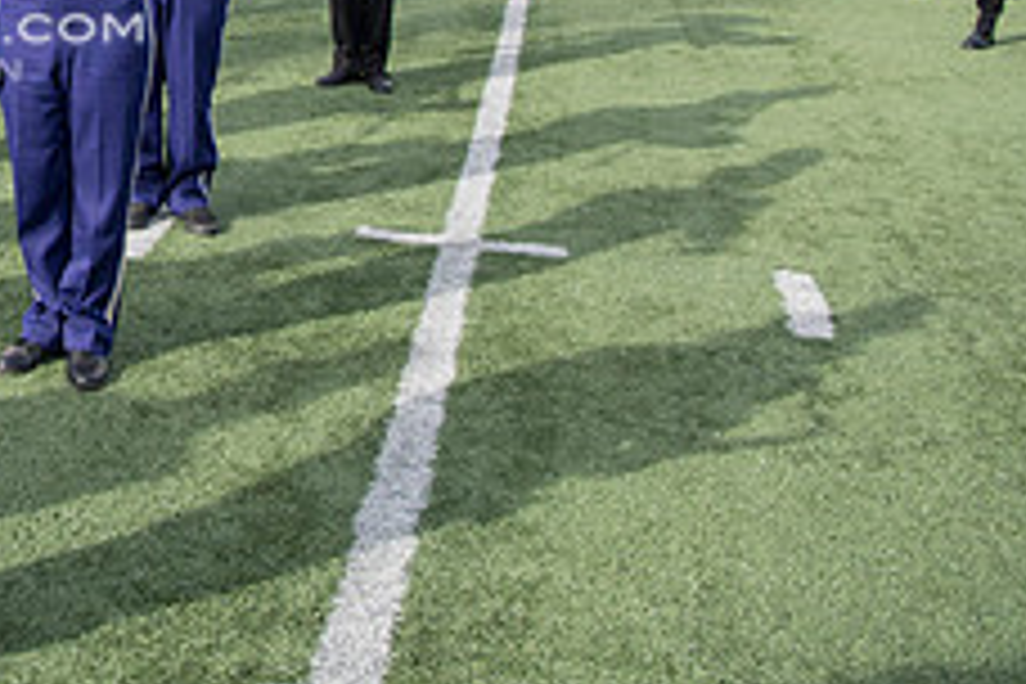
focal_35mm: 61
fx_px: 1738
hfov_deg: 29.0
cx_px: -166
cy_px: -133
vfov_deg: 20.8
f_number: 5
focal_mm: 24
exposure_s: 1/800
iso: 250
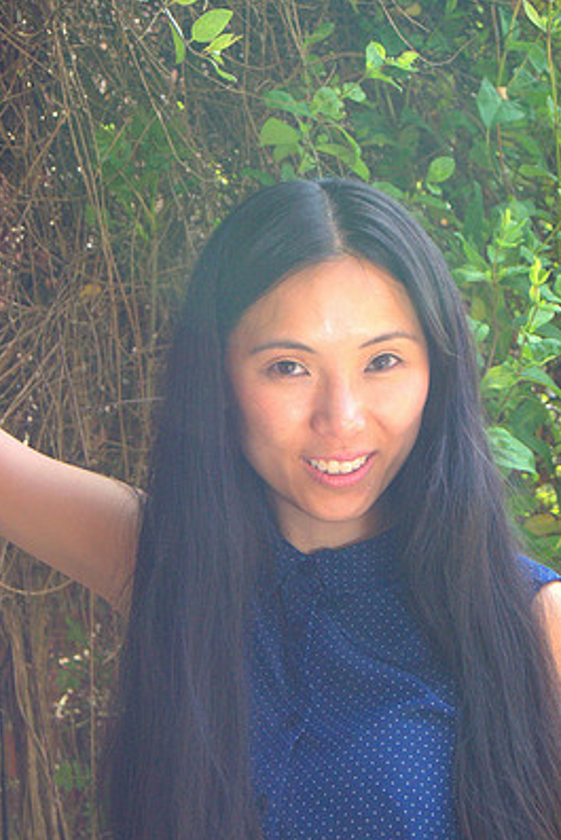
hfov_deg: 17.8
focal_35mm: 77
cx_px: 287
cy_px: 370
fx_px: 1788
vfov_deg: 26.4
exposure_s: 1/800
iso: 250
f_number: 5.6
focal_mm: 45
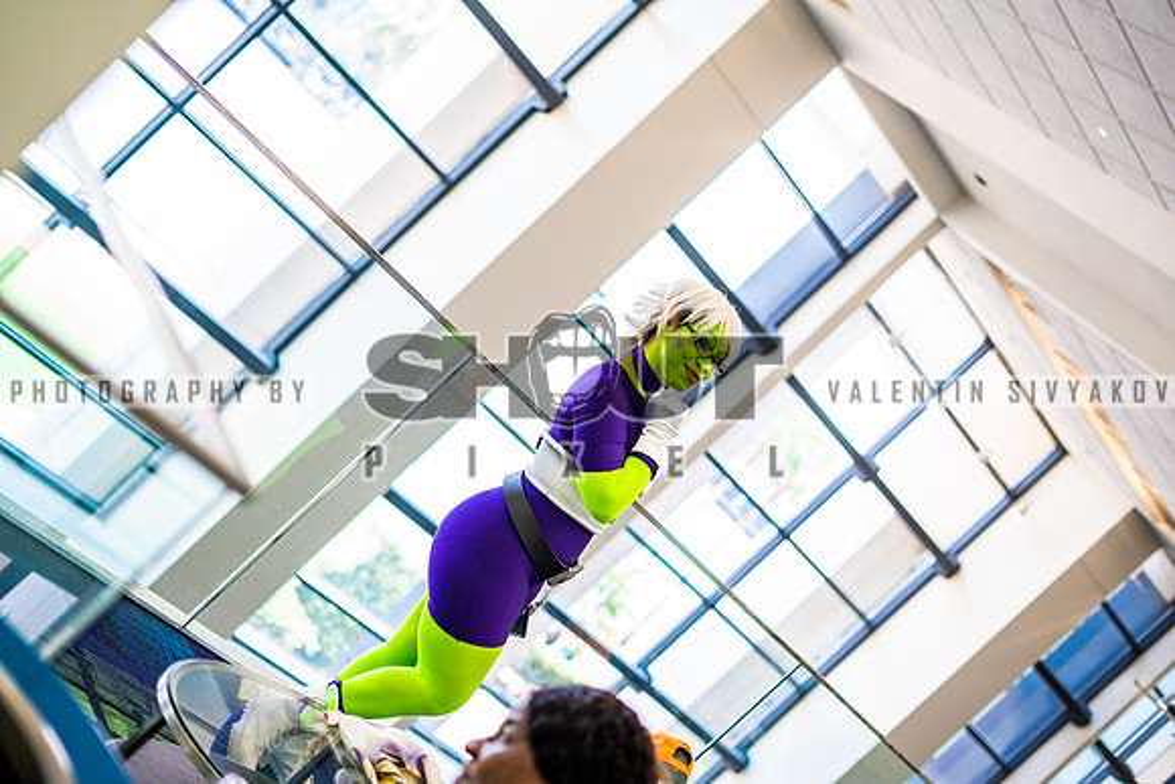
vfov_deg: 27.0
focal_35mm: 50
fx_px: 1632
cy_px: 392
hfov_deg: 39.6
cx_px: 588
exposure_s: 1/500
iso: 400
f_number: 2
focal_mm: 50
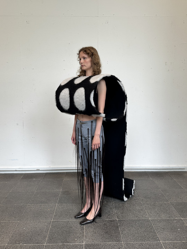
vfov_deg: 71.6
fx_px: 173
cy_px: 124
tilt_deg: -6.7
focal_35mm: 24
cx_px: 94
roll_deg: +0.0
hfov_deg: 56.8
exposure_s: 1/50
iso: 125
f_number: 1.78
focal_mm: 6.86
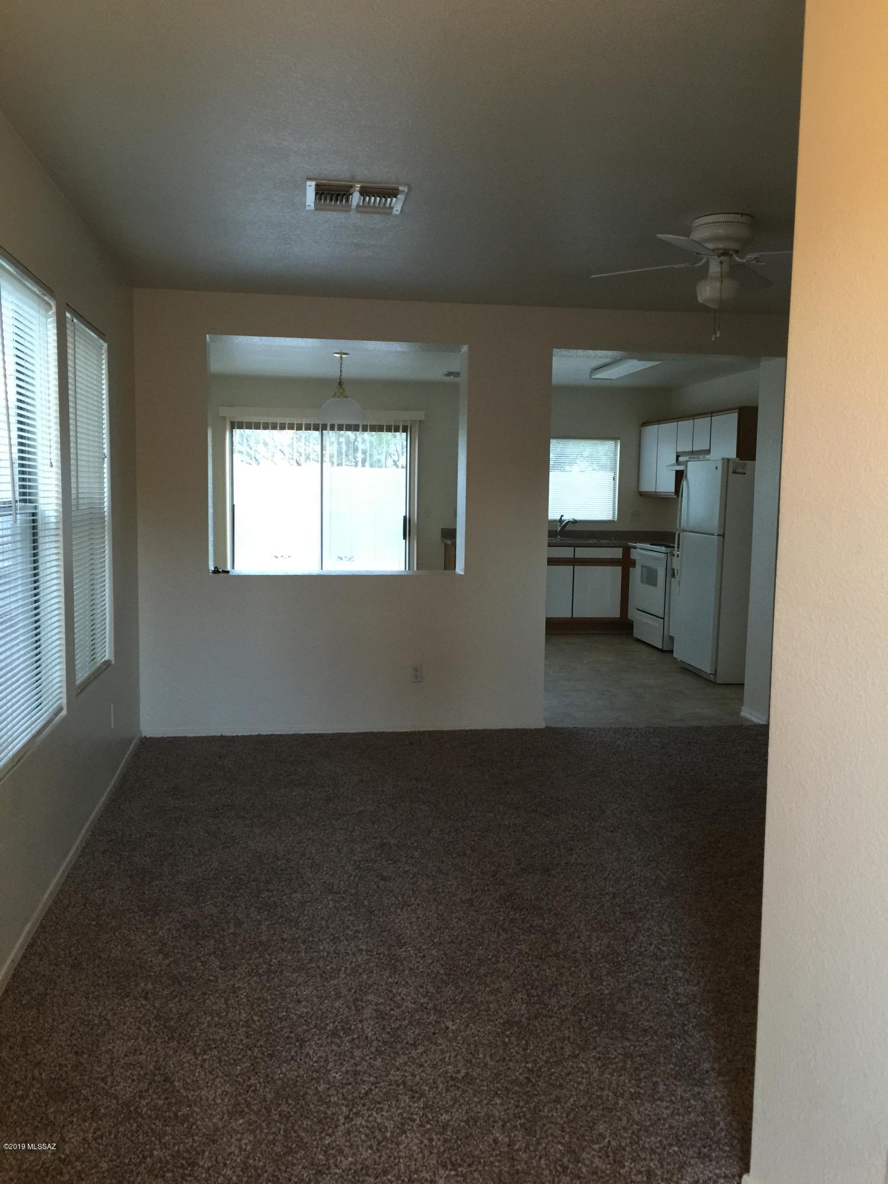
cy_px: 592
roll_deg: -1.3
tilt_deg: -6.5
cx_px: 444
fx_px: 992
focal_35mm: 29
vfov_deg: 61.7
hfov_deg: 48.2
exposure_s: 1/15
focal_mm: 4.15
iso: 125
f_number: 2.2
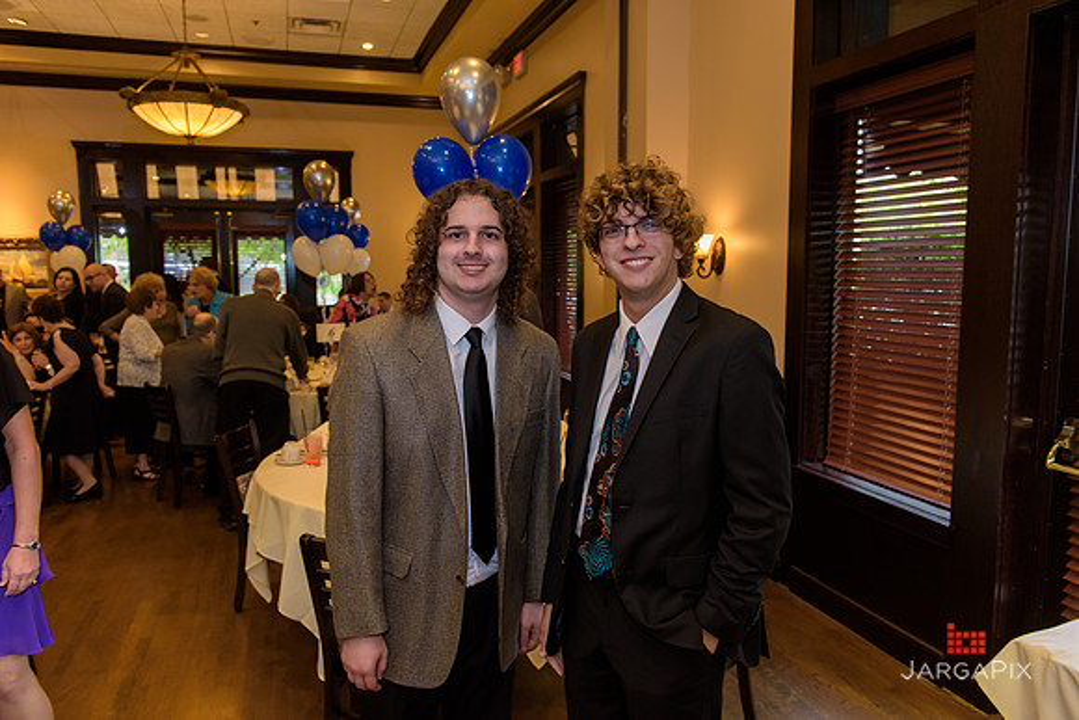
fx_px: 809
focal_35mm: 27
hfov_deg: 67.4
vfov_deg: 48.0
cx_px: 540
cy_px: 360
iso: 1600
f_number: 3.2
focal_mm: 27
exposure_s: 1/125
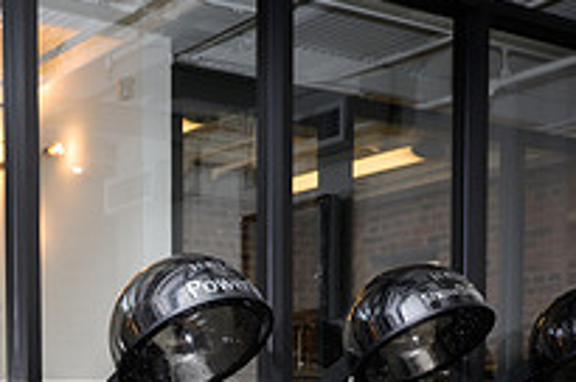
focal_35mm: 68
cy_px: 480
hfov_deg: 28.2
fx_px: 1086
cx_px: 28
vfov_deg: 18.7
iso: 400
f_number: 5
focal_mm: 24
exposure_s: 1/200
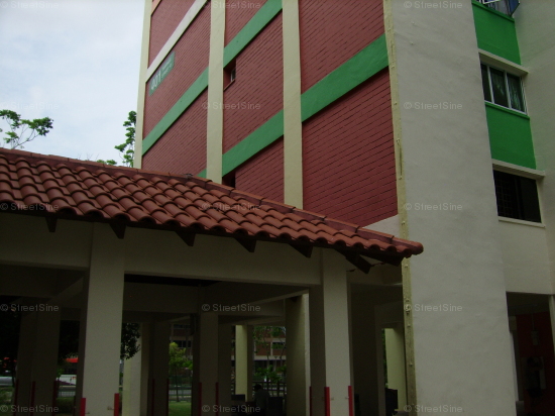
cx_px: 278
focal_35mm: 35
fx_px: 561
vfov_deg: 40.7
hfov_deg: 52.6
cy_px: 208
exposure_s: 1/500
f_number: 5.8
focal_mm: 5.95
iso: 50
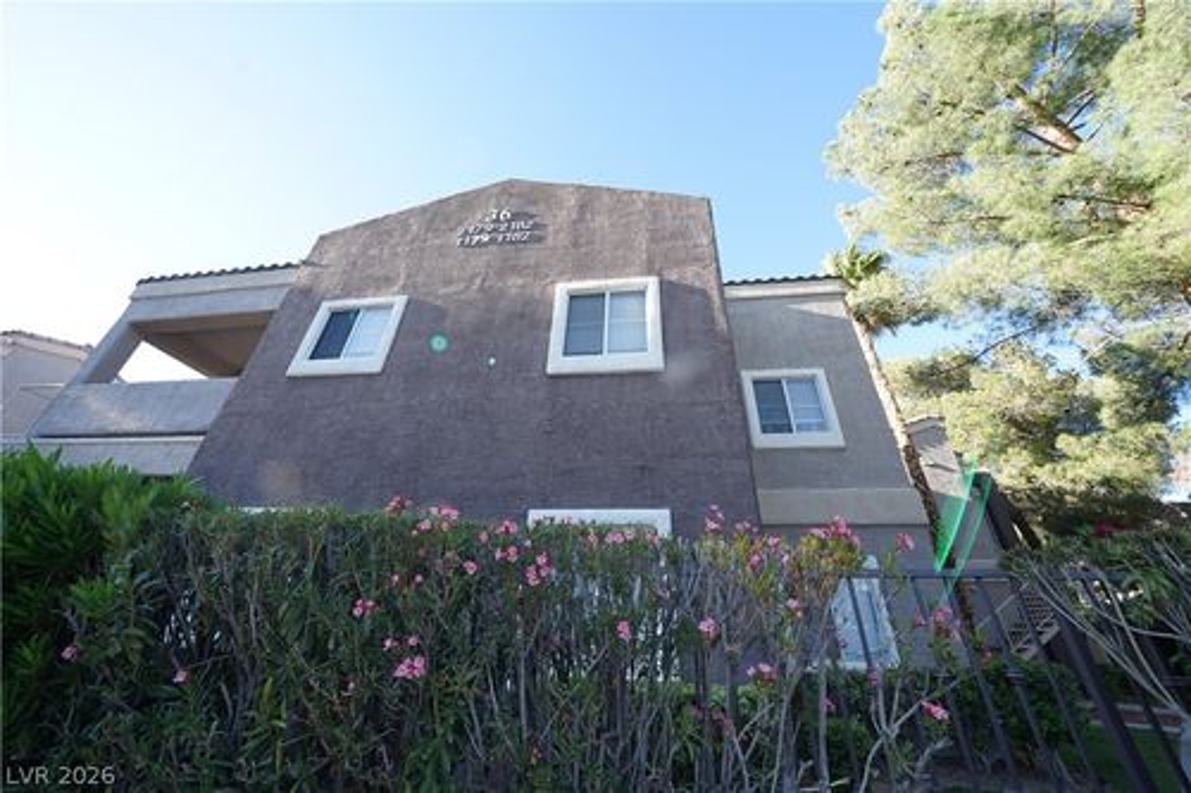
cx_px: 596
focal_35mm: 12
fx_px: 397
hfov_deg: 112.6
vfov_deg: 90.0
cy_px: 396
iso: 200
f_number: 9
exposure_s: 1/50
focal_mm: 12
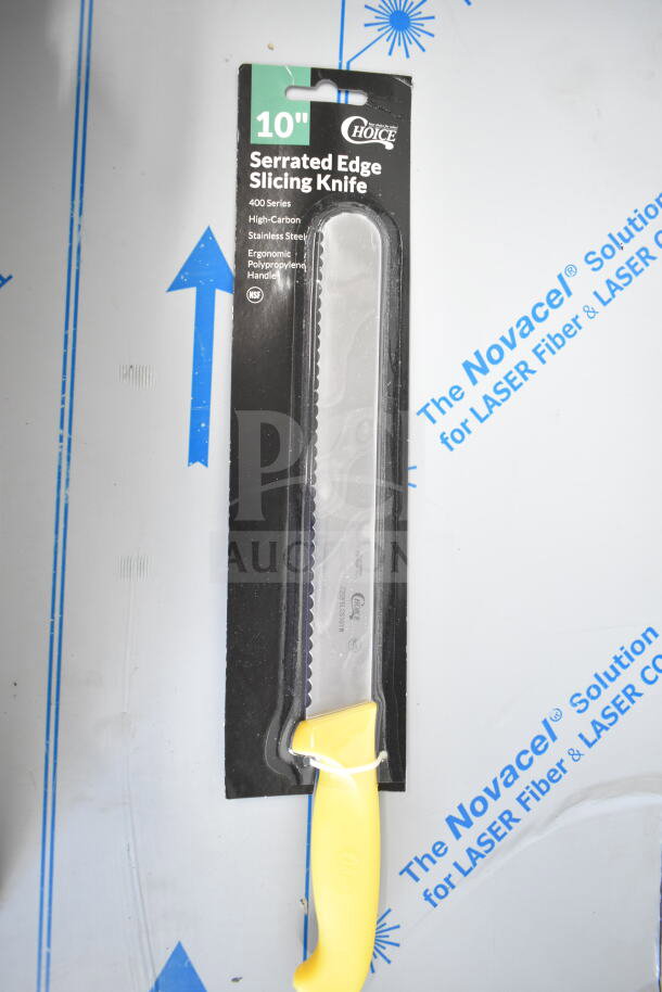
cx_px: 331
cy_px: 496
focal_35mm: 27
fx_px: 744
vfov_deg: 67.4
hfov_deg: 48.0
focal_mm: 18
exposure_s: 1/40
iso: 1600
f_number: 3.5
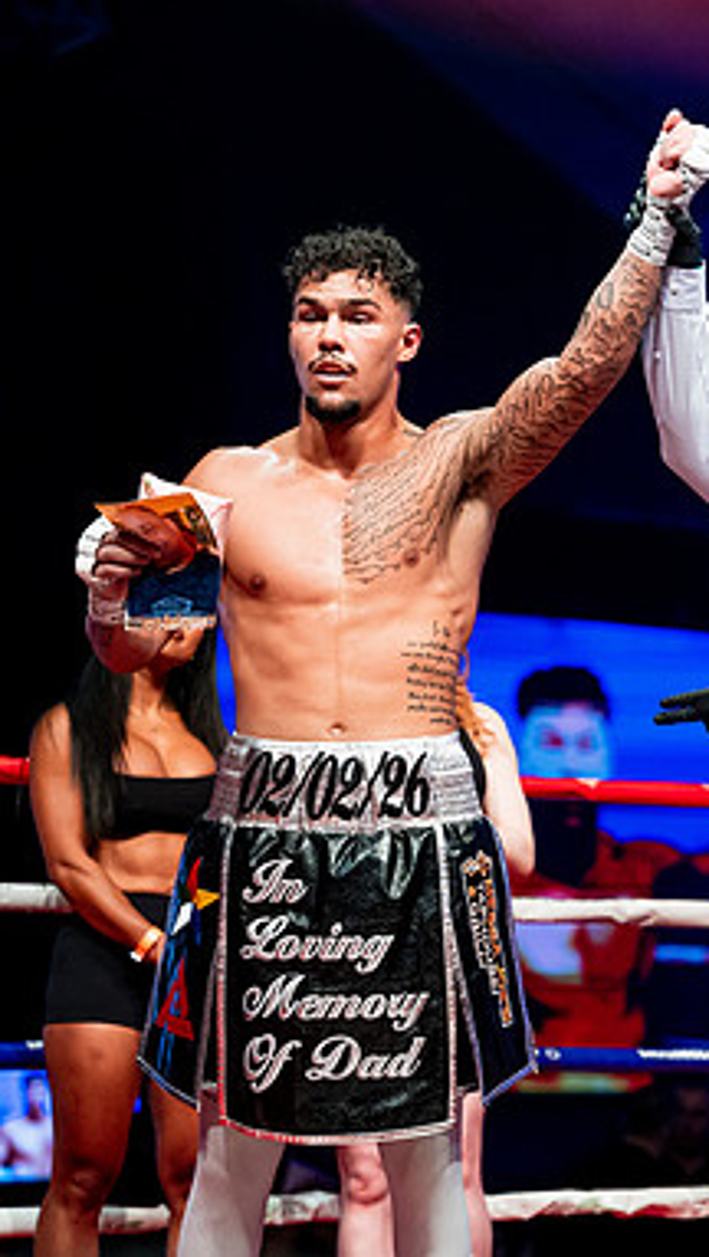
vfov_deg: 19.3
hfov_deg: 10.8
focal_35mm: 111
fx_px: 3702
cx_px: 817
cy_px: 625
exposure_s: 1/1000
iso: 4000
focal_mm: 70
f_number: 2.8
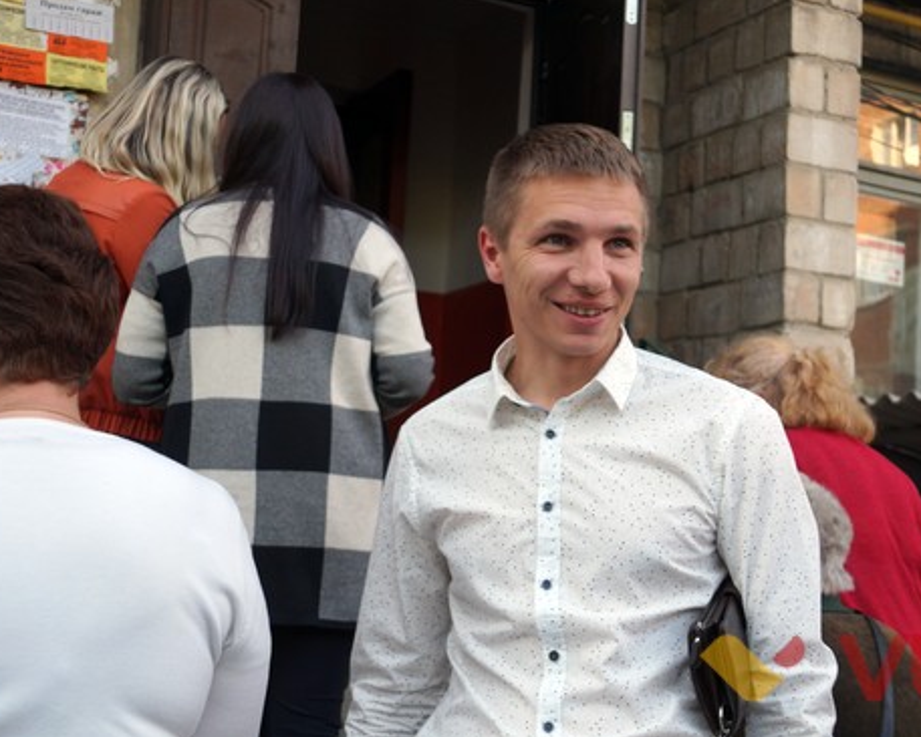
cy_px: 396
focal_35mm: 56
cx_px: 578
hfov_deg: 33.4
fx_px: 1527
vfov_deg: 27.1
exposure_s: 1/160
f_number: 4
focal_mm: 26
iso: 100
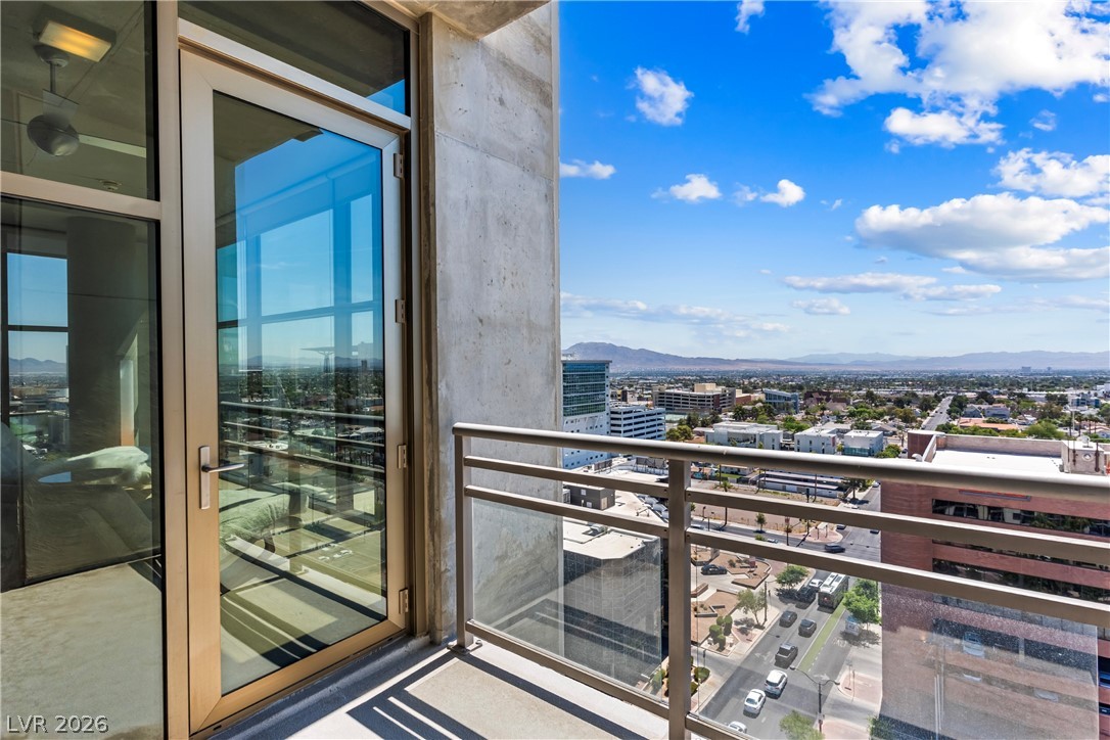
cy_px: 370
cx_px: 555
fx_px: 524
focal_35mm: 17
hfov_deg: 93.3
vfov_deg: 70.4
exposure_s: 1/8000
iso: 400
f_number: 8
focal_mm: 17
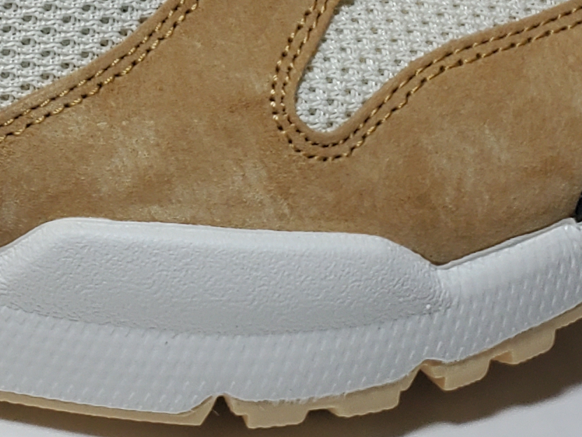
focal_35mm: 126
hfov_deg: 15.4
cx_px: 11
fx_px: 2118
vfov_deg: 10.6
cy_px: -501
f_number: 1.5
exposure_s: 1/516
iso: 50
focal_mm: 4.3
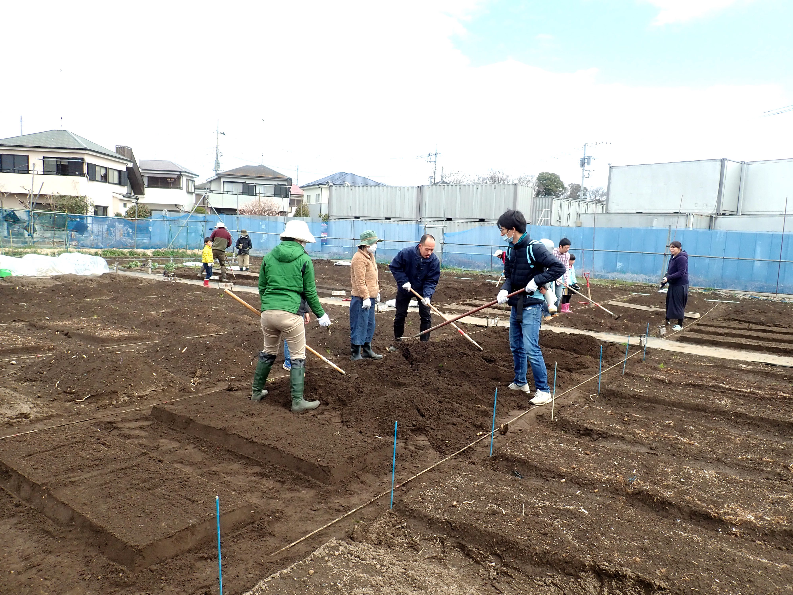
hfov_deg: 69.4
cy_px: 298
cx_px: 396
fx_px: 573
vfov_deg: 54.9
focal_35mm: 25
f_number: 2.8
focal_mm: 4.5
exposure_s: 1/500
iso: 100
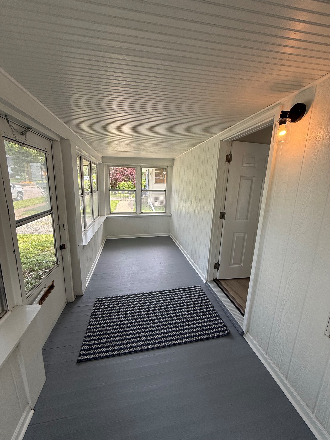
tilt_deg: -10.6
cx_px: 165
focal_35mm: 14
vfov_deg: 102.1
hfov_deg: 85.7
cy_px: 220
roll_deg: -1.6
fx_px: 178
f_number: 2.2
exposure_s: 1/151
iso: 64
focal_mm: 2.22
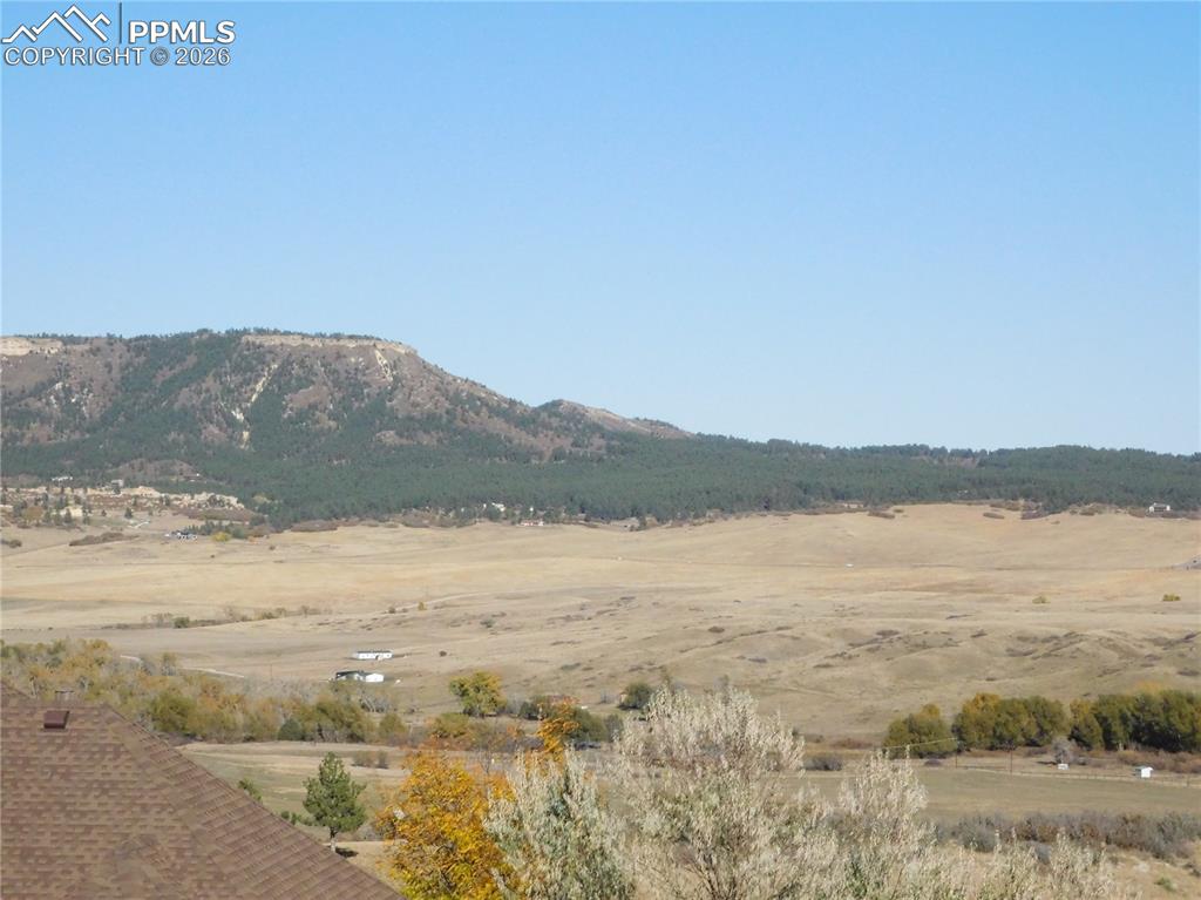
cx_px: 600
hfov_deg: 21.5
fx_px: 3156
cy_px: 450
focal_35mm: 91
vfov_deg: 16.2
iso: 800
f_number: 9
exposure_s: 1/1500
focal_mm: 16.1
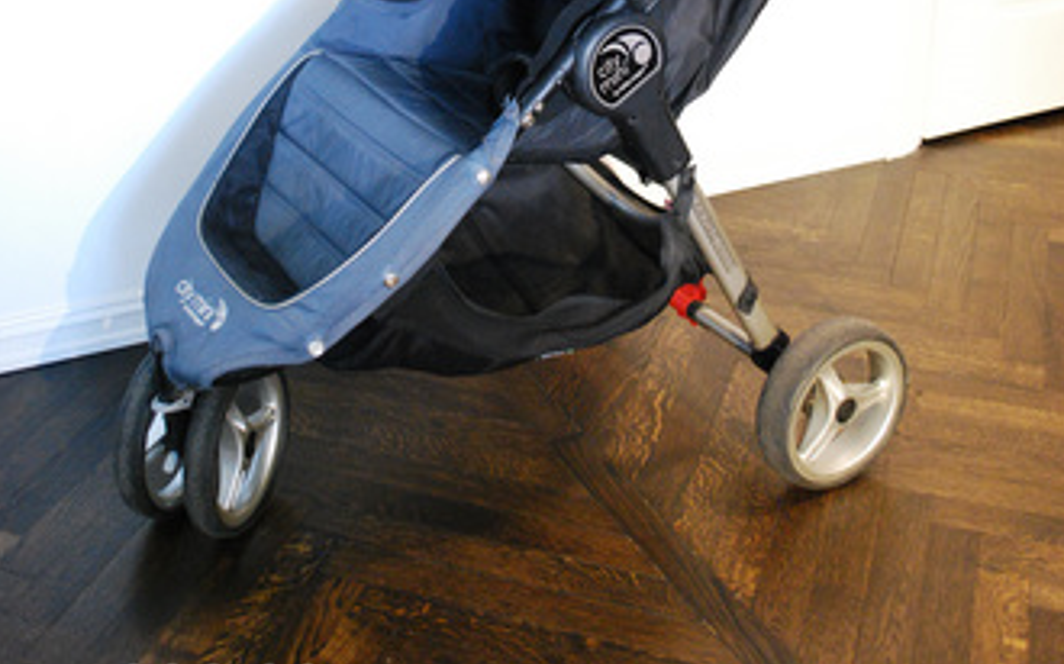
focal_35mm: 51
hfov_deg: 39.6
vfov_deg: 24.2
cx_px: 534
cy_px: 0
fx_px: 1478
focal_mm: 22
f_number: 4
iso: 1600
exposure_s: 1/20
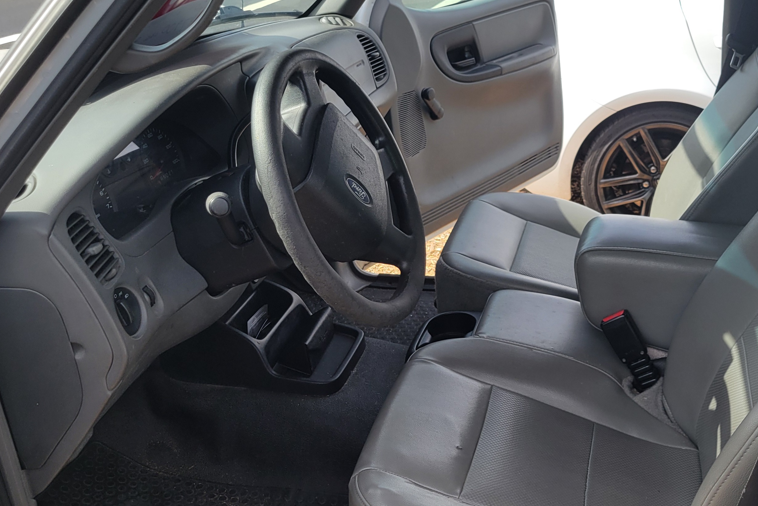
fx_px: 590
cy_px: 280
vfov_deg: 46.3
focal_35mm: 28
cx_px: 383
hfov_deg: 65.5
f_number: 1.8
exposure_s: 1/1250
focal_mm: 5.4
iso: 40
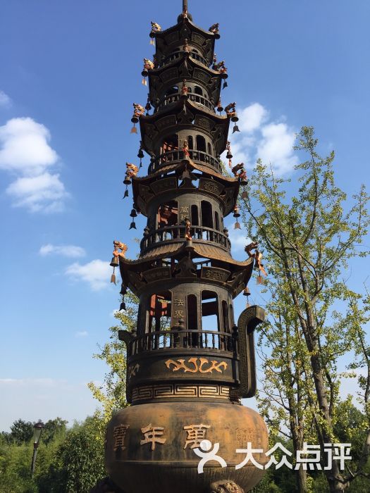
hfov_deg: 48.2
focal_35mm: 29
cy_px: 246
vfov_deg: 61.7
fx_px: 413
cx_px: 185
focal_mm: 4.15
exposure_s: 1/1364
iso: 32
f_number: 2.2
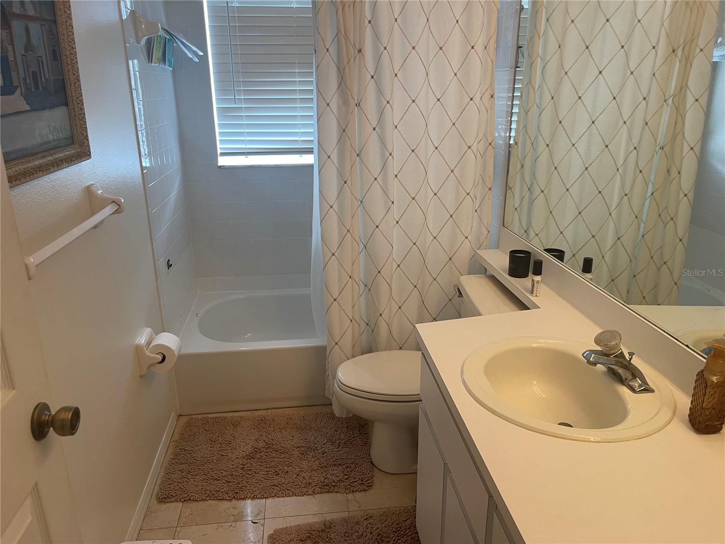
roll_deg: +0.5
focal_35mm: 25
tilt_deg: -18.0
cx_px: 362
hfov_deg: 69.4
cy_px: 272
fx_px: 524
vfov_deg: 54.9
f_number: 1.6
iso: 100
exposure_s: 1/60
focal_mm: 5.1
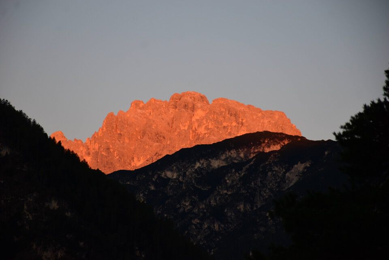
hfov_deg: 9.8
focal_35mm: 210
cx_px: 194
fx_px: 2269
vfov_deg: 6.5
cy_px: 130
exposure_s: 1/160
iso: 400
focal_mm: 140
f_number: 6.3
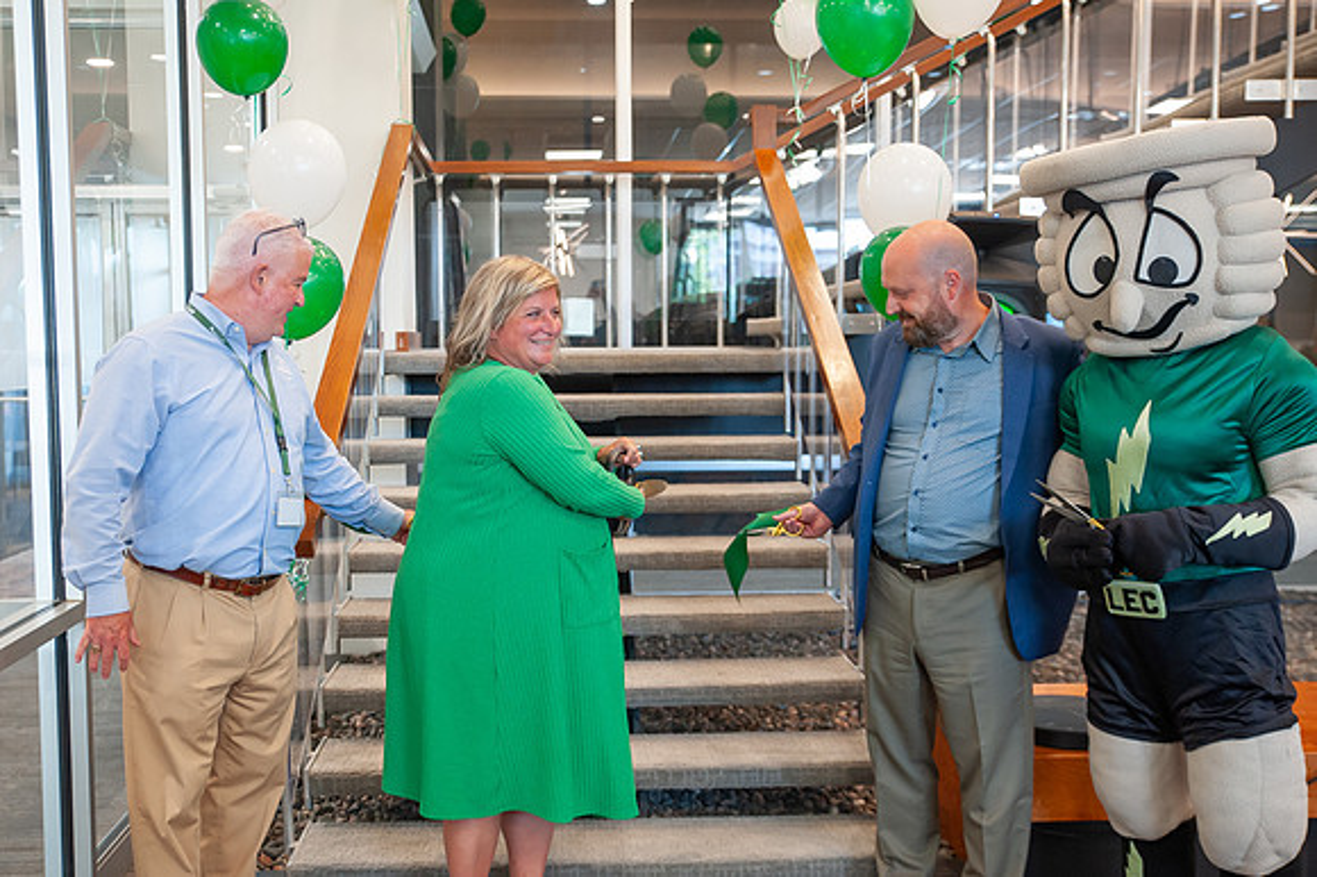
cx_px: 604
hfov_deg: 46.2
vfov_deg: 31.7
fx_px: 1542
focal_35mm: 42
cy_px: 455
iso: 1250
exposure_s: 1/160
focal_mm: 38
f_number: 3.2
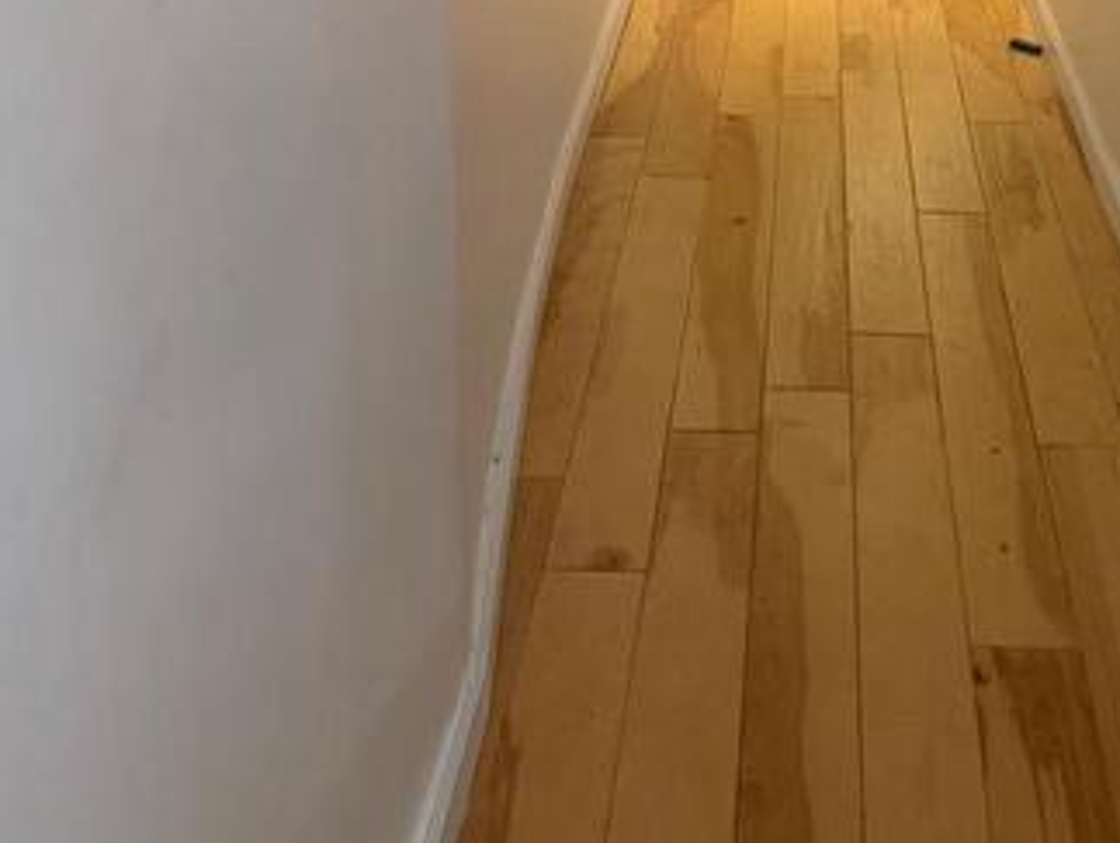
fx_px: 1846
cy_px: -153
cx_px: 811
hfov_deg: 33.2
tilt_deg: -13.3
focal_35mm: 57
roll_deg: -2.3
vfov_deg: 23.6
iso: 800
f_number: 1.78
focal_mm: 6.76
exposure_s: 1/52
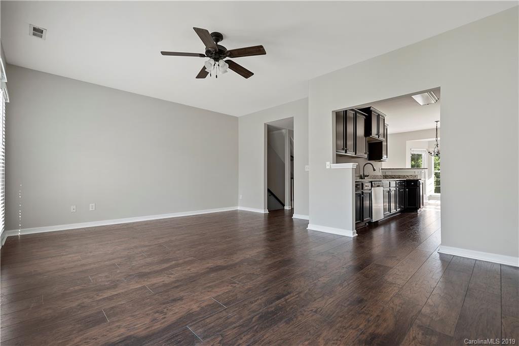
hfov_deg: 96.7
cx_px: 260
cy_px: 173
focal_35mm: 16
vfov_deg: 73.8
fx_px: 231
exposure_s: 1/6
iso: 250
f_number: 7.1
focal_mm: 16
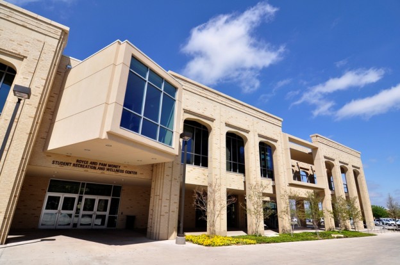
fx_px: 200
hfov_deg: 90.1
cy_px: 132
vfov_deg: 67.2
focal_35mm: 18
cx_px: 200
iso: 200
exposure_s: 1/500
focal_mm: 12
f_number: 9
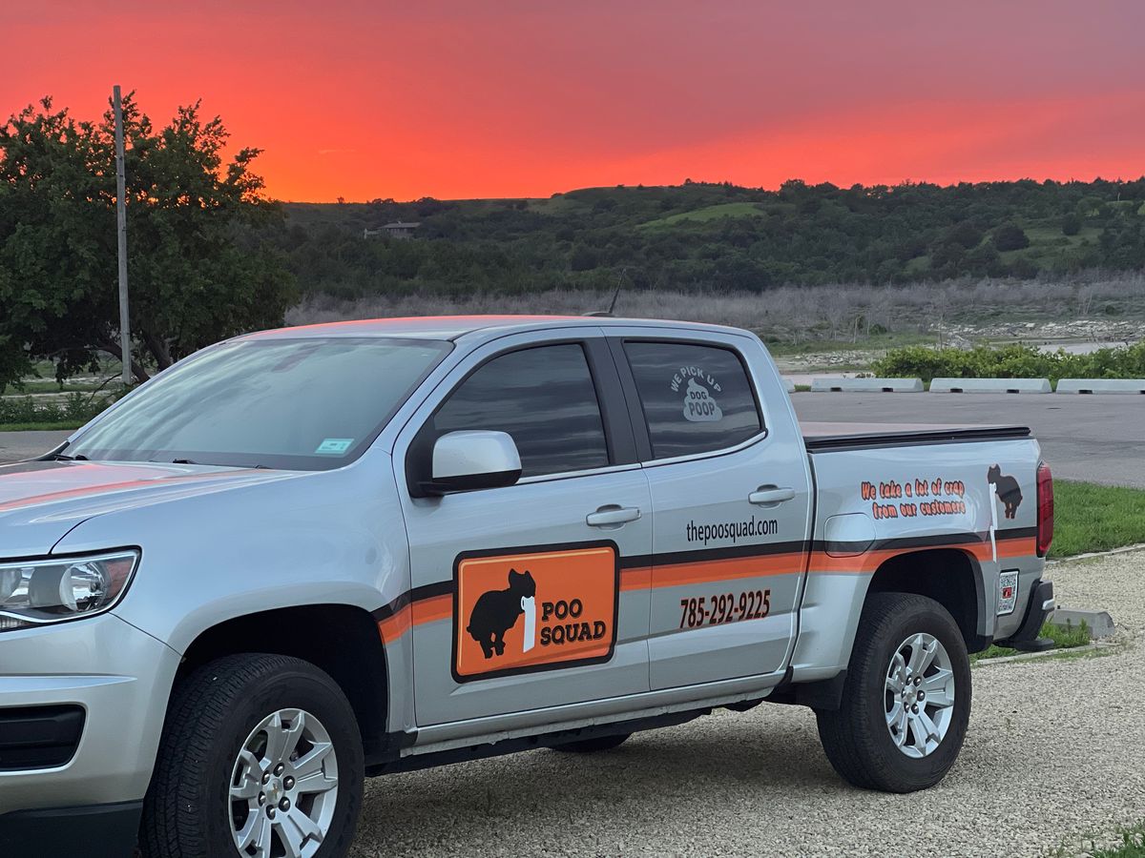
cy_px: 429
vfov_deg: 19.1
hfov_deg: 25.3
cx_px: 572
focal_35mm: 77
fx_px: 2547
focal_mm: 9
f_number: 2.8
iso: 250
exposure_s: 1/72
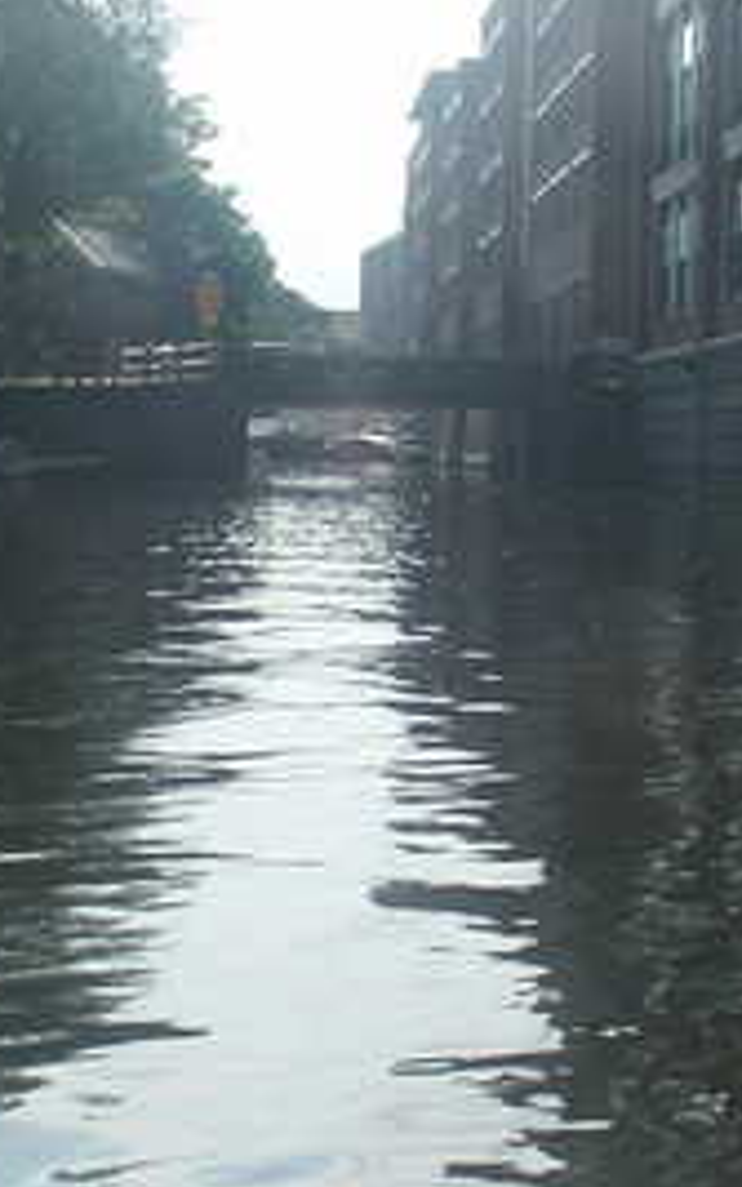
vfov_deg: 23.3
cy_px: 569
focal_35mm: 89
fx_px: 2878
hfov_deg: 14.7
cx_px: 360
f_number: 5.6
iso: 100
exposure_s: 1/250
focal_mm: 7.21
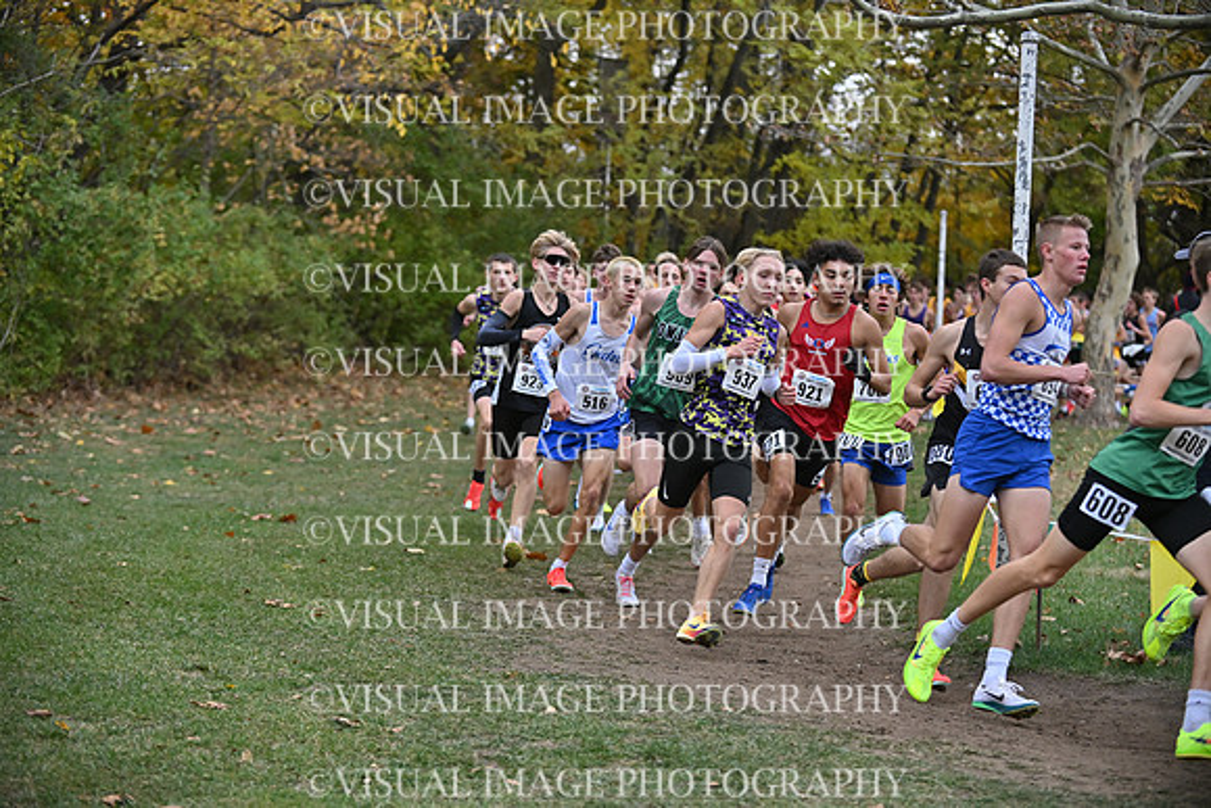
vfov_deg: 15.2
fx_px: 3028
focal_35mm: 90
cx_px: 606
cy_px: 404
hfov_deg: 22.6
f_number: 3.5
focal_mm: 90
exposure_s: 1/4000
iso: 1000
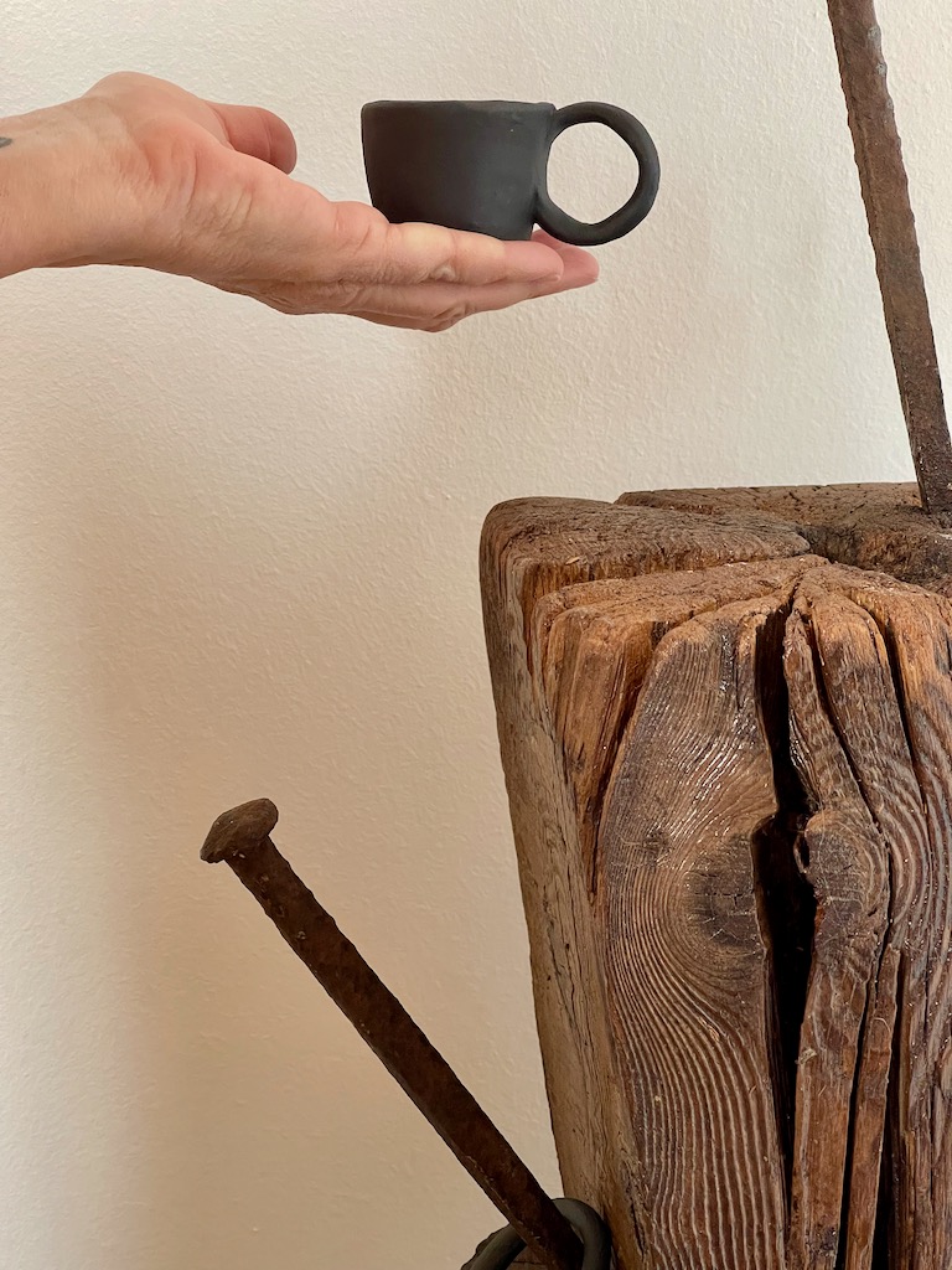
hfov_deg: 22.9
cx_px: 476
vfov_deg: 30.3
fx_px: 2347
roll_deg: -1.2
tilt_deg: -19.2
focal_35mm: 64
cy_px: 635
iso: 250
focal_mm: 7.5
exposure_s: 1/60
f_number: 2.2
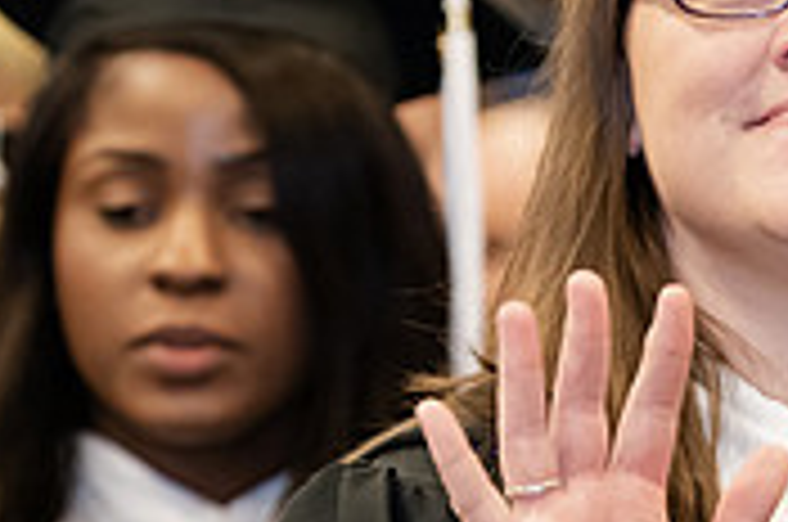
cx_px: 914
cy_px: 326
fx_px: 7407
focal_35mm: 339
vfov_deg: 4.0
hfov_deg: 6.1
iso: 2000
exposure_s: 1/200
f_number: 3.2
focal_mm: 102
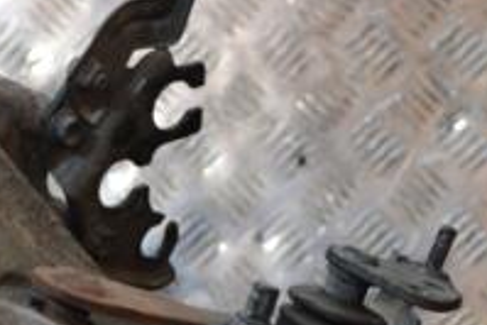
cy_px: 462
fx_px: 2816
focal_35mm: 208
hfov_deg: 9.9
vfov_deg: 6.5
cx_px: 81
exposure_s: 1/30
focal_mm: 46
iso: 800
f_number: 5.3
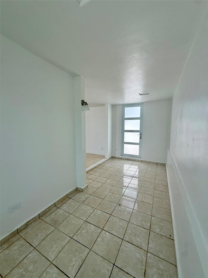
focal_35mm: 14
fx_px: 112
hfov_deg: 85.7
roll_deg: -0.8
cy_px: 139
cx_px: 104
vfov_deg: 102.1
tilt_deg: -5.2
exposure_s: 1/472
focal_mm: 2.22
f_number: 2.2
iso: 64
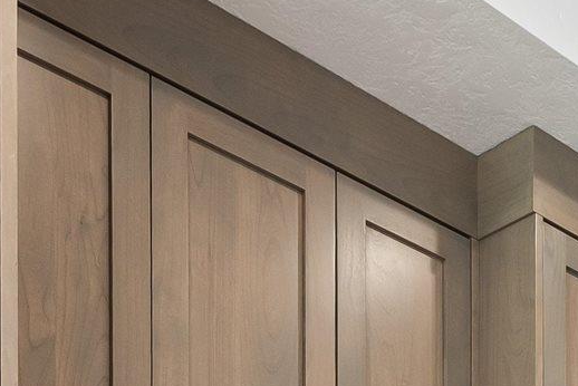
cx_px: 725
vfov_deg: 12.5
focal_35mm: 83
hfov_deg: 22.2
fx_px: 1333
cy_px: 956
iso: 500
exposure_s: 1/40
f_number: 4.5
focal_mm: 14
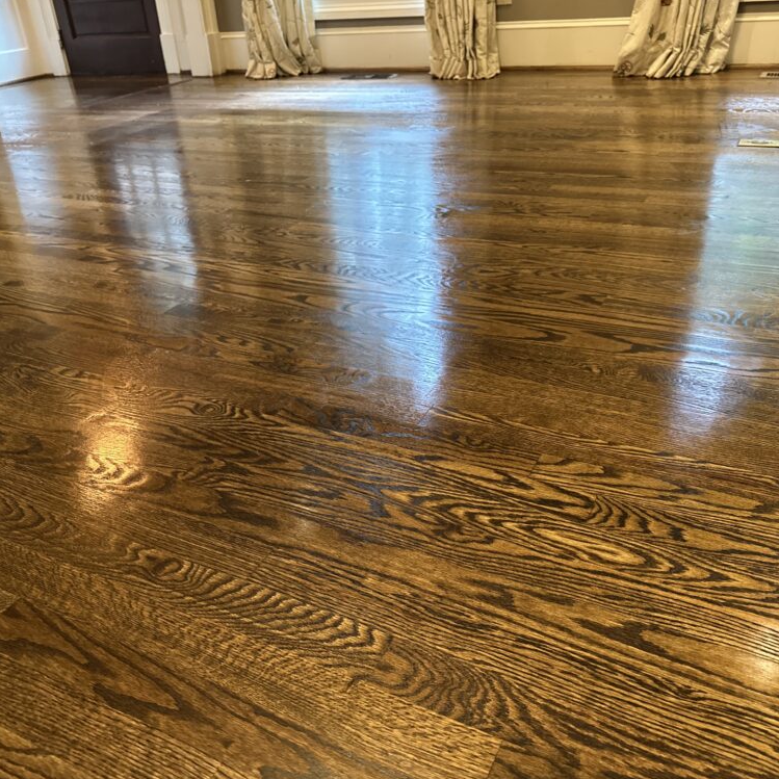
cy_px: 397
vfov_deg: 55.6
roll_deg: +4.1
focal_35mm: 29
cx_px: 364
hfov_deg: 55.6
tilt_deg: -29.8
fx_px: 738
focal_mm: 6.86
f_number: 1.78
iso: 800
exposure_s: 1/60
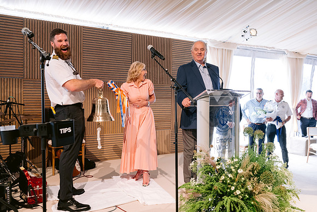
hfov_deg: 54.4
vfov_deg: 37.9
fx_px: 308
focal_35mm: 35
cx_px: 158
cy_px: 106
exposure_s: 1/60
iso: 1250
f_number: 5.6
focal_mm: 35
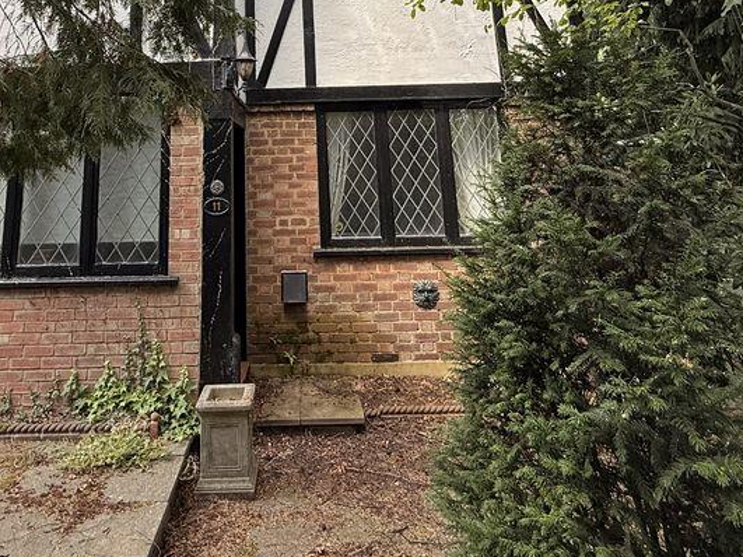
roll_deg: +1.3
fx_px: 579
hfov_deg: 64.6
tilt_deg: +16.1
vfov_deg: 45.6
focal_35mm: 27
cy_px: 38
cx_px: 290
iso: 64
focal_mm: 2.22
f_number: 2.2
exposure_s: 1/128
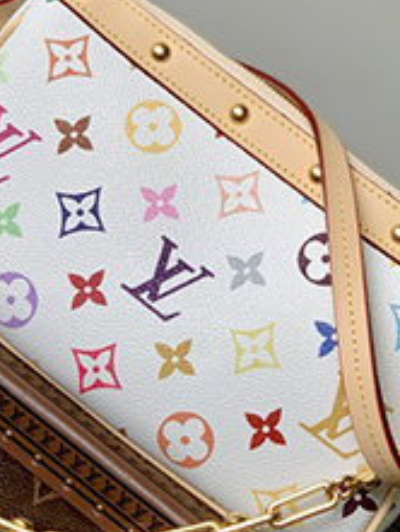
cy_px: 173
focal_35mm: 160
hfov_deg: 9.3
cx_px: 202
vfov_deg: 12.3
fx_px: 2463
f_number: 2.4
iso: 16
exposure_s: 1/155
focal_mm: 6
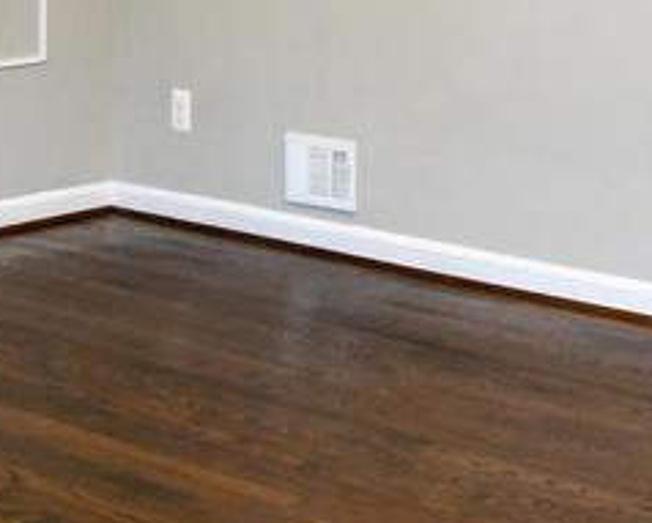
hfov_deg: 18.5
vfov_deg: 14.5
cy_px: -140
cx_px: 573
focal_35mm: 102
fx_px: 1971
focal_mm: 12
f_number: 4
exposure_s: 1/60
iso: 360
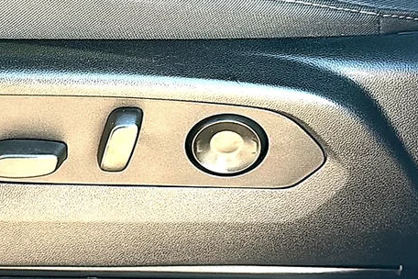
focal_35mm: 75
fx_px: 871
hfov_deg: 26.7
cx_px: 119
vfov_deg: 18.1
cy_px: 101
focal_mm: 6.86
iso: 80
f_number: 1.78
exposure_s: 1/132
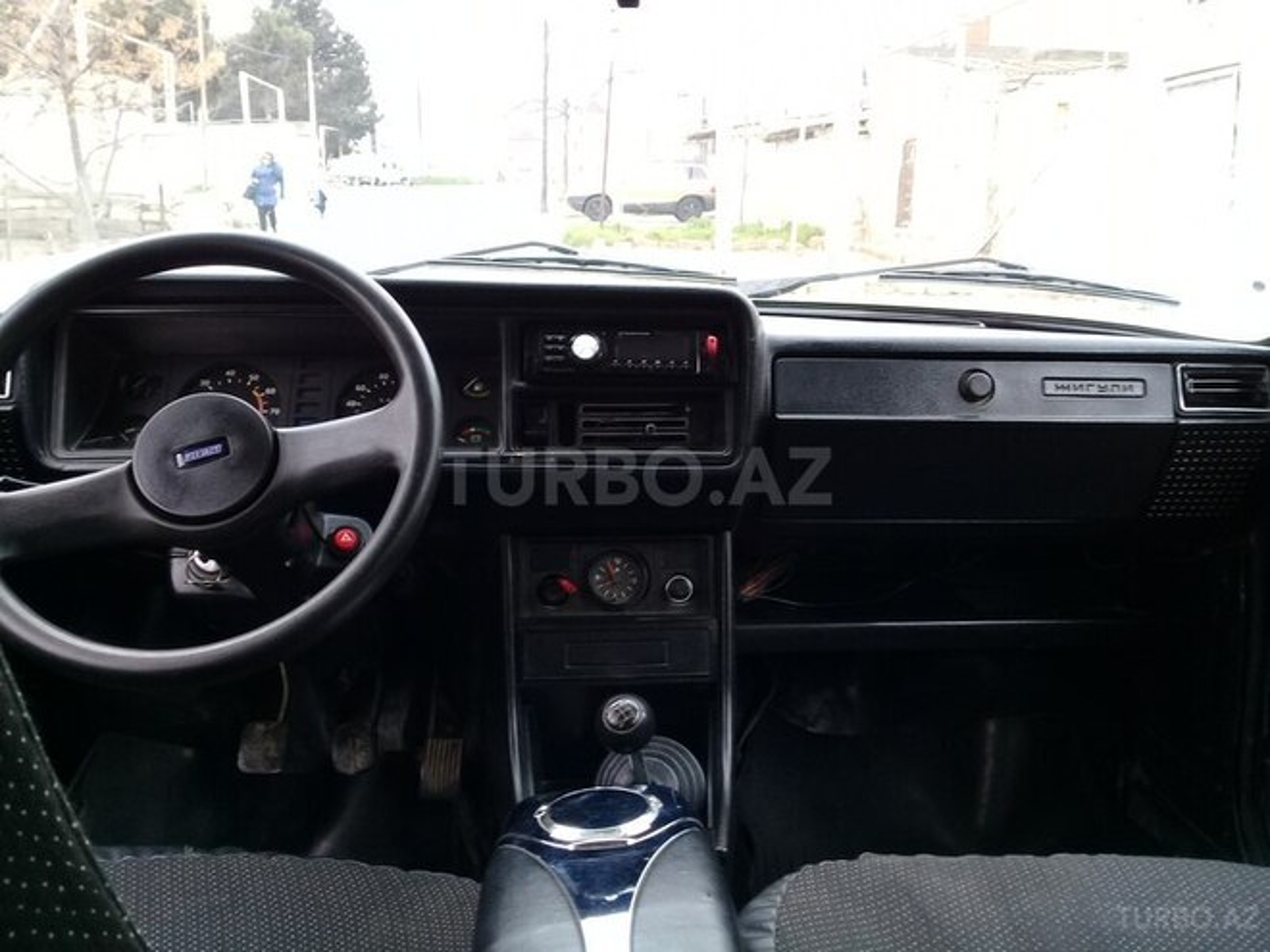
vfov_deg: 45.4
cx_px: 635
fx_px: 1137
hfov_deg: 58.4
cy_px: 476
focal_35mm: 31
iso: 50
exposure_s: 1/33
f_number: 2.2
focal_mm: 3.3
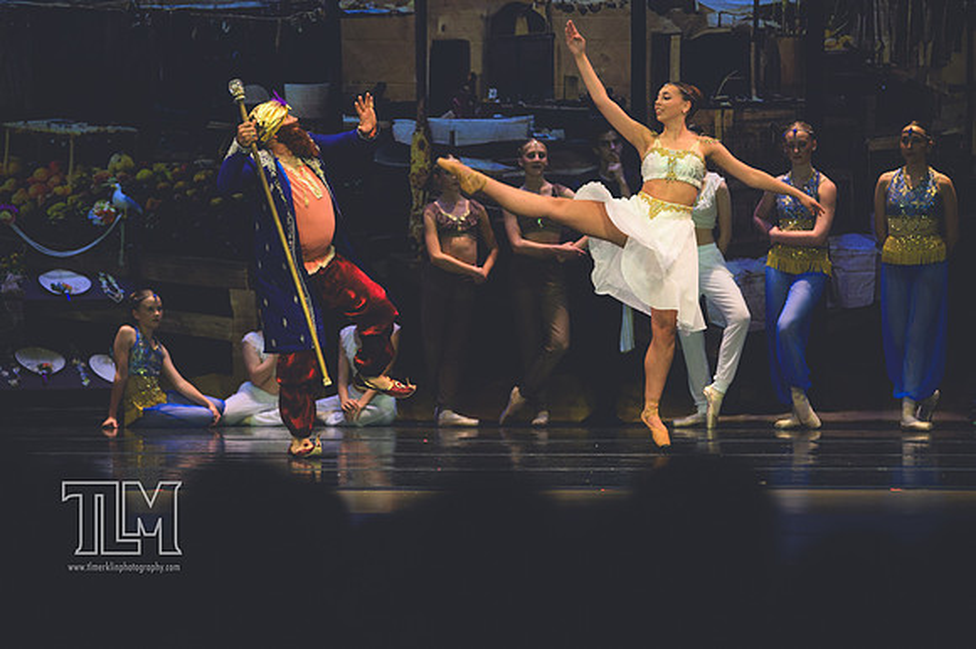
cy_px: 324
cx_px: 488
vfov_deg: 6.1
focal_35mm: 225
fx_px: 6096
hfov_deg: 9.2
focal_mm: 150
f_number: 2.8
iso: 1000
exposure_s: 1/500
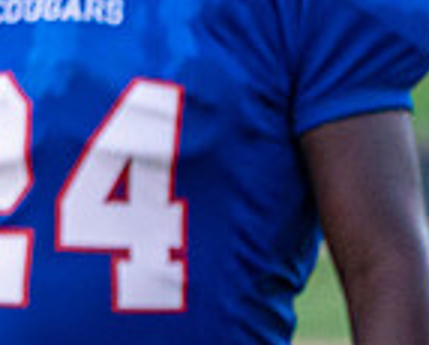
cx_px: -626
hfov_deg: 1.0
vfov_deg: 0.8
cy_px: -52
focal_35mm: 2018
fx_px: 25675
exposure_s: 1/1000
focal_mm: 400
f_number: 5.6
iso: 4000
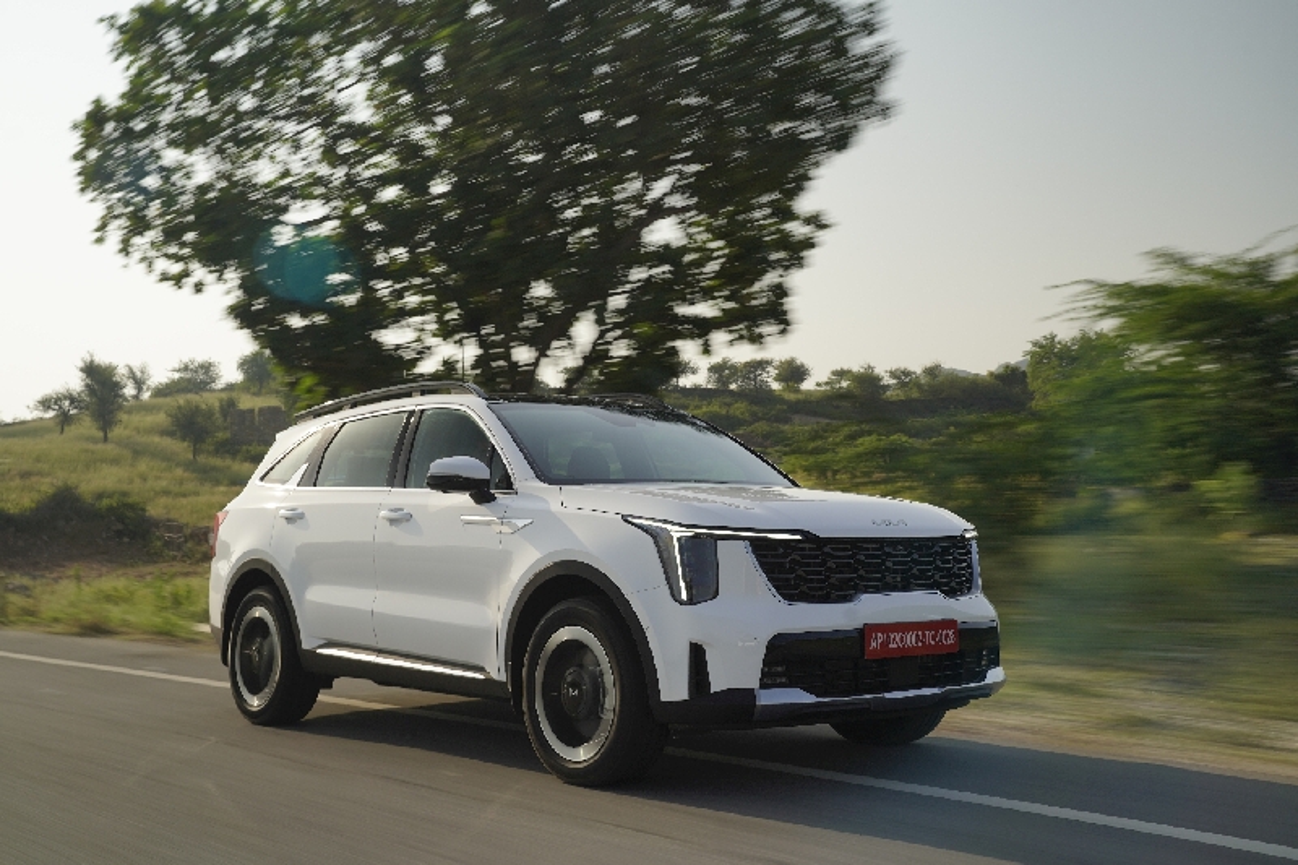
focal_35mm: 41
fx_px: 1478
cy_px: 432
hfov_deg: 47.4
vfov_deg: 32.6
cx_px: 649
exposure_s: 1/30
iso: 125
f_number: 8
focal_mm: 41
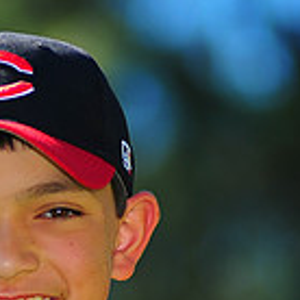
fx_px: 6295
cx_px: 2
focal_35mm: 642
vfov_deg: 2.7
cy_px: 400
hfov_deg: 2.7
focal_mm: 180
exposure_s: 1/800
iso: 200
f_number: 3.5
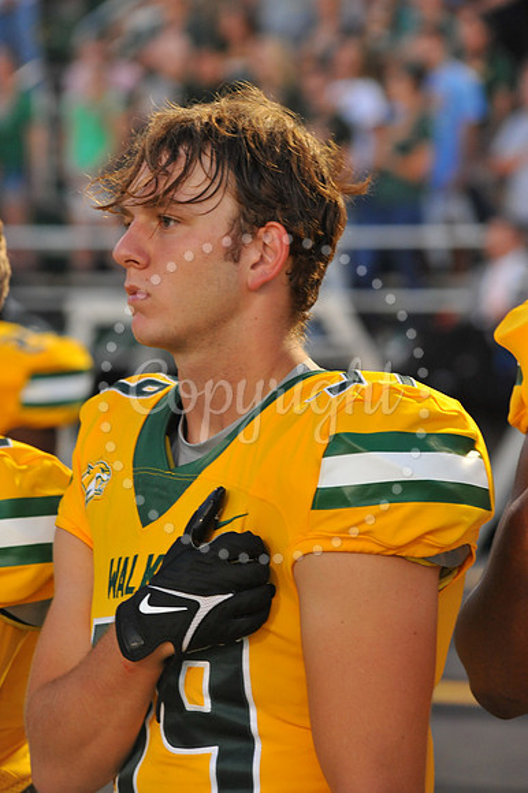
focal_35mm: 170
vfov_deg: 12.1
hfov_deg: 8.1
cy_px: 396
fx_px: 3744
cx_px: 264
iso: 2000
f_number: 6.3
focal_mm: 170
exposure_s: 1/100
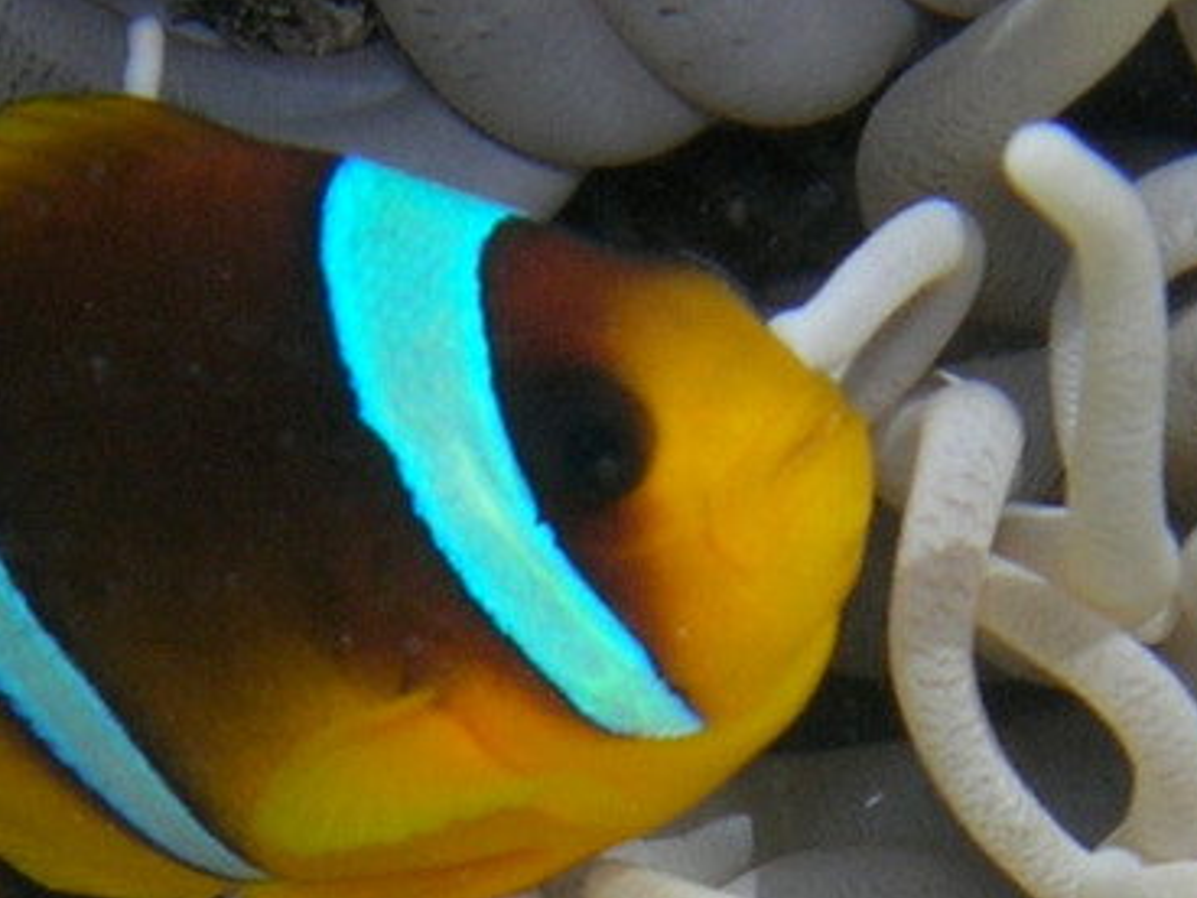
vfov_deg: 8.8
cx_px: 517
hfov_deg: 12.0
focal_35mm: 165
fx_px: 5706
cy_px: 1210
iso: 64
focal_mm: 7.8
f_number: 4.8
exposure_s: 1/338
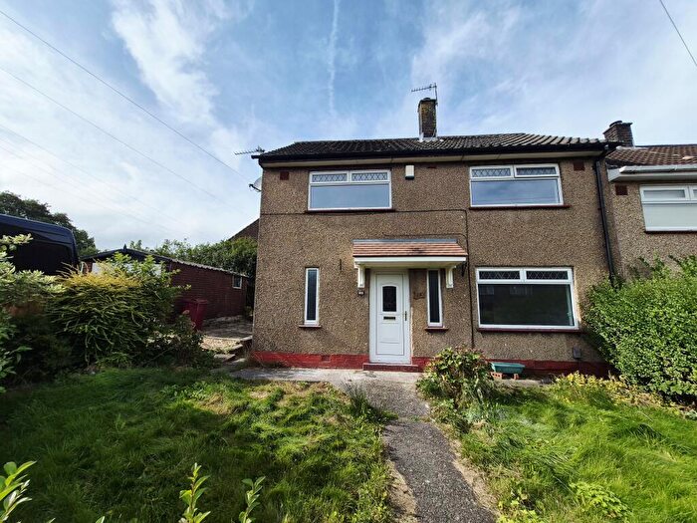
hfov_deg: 106.2
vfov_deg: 89.9
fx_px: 262
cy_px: 262
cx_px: 348
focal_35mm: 13
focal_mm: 1.74
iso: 40
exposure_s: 1/3333
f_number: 2.2
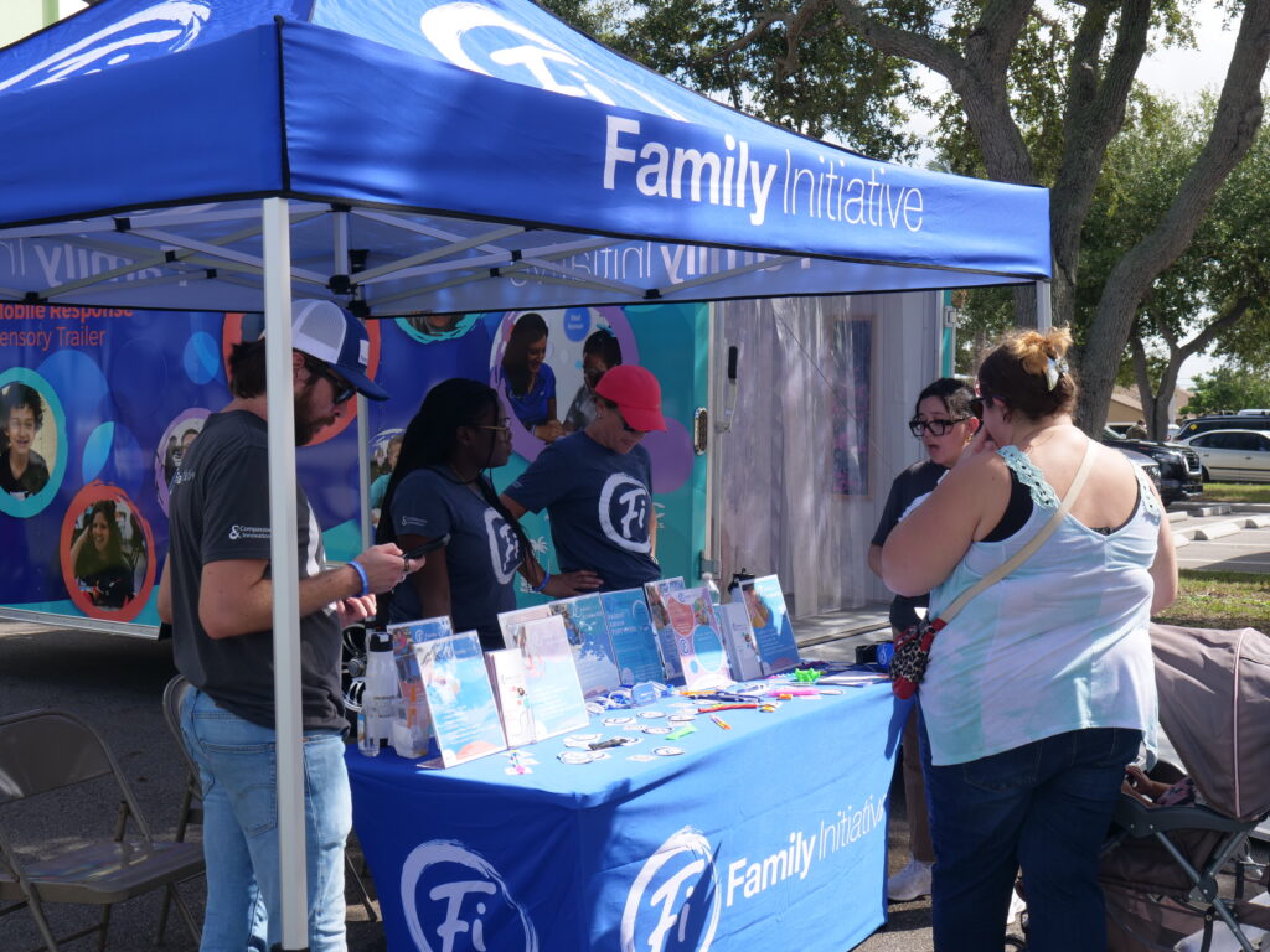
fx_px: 1688
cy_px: 476
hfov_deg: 41.2
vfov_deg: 31.5
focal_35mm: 46
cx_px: 635
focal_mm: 23
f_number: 9
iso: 200
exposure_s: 1/250
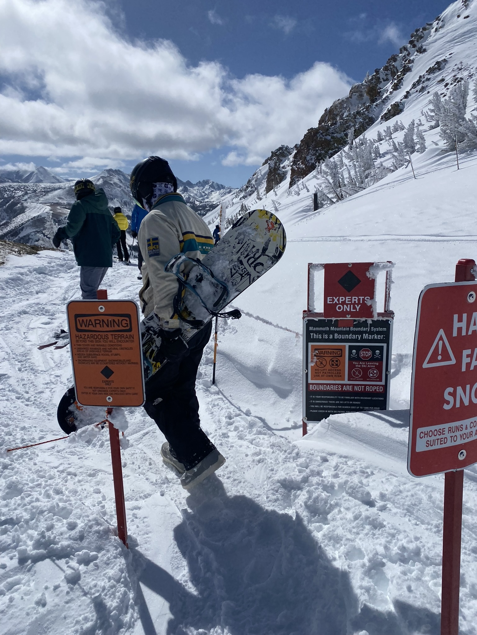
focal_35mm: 26
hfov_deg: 53.1
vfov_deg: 67.3
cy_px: 318
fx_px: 478
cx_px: 238
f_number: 1.8
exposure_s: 1/16393
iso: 40
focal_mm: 4.25
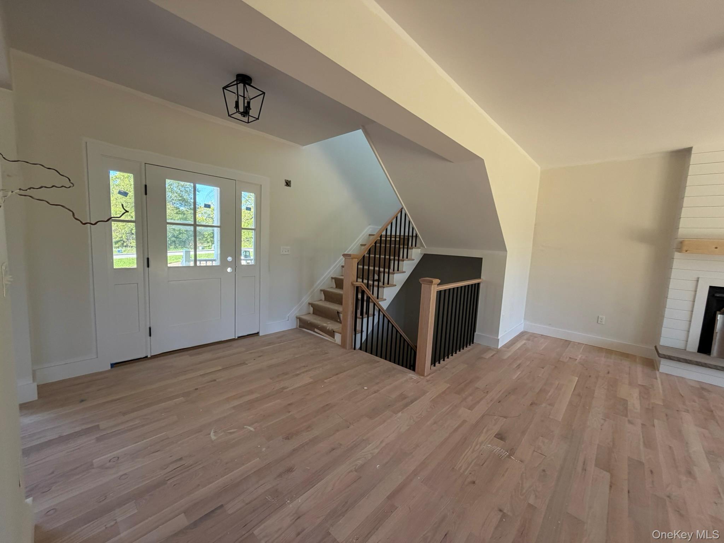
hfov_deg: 102.1
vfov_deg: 85.7
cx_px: 362
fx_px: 293
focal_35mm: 14
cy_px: 272
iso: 125
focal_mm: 2.22
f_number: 2.2
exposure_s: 1/121
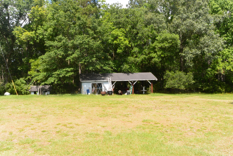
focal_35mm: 30
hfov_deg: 61.9
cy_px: 79
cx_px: 120
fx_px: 194
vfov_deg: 43.6
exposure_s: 1/60
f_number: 3.5
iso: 180
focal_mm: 11
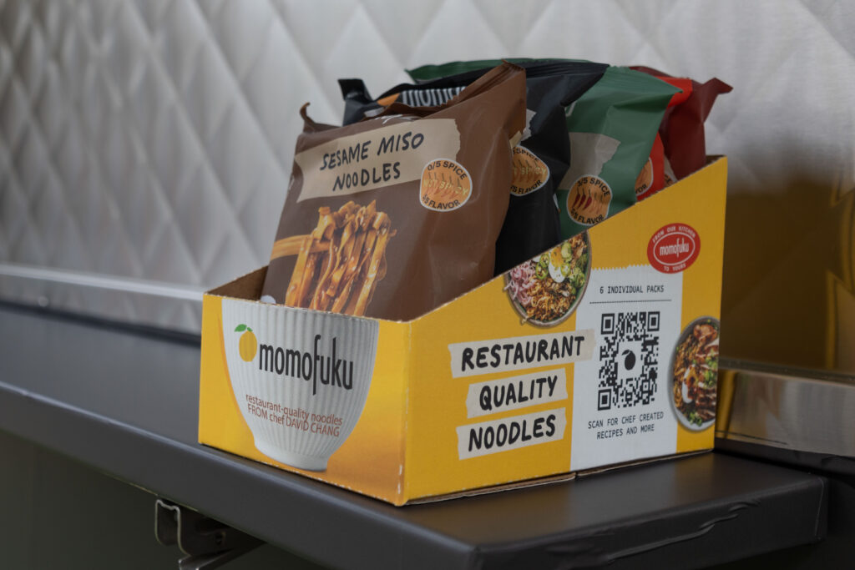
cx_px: 428
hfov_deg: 37.8
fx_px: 1247
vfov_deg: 25.8
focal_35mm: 52
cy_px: 285
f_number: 5.6
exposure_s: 1/400
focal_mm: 35
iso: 160
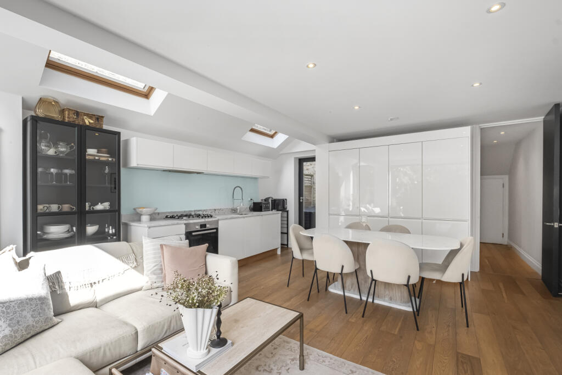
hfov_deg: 100.4
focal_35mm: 15
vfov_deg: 77.3
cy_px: 188
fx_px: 234
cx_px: 281
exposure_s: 1/100
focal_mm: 10
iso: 1250
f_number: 14
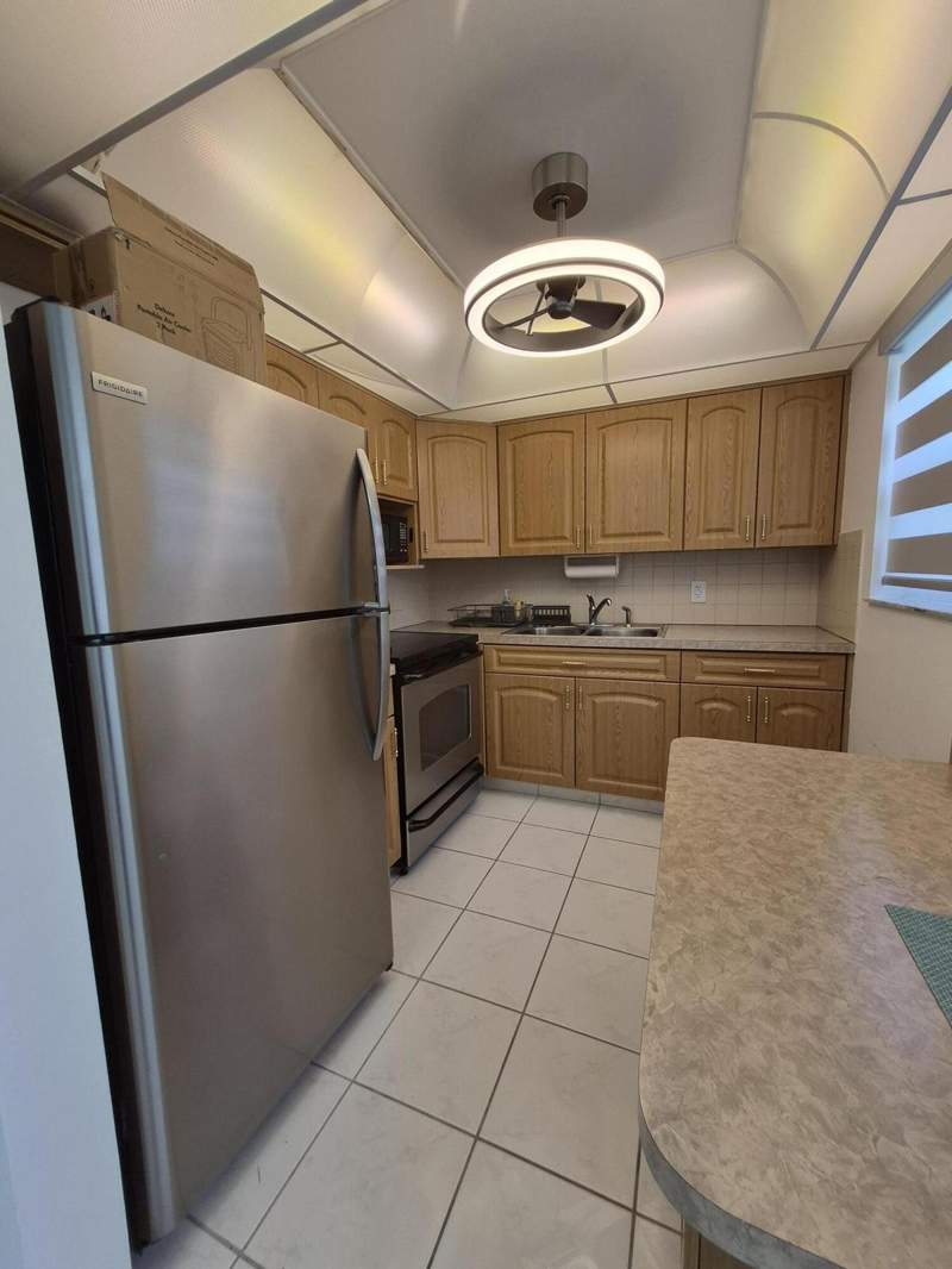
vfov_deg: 106.2
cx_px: 476
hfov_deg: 89.9
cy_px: 634
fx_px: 477
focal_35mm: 13
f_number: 2.2
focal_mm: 1.74
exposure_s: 1/120
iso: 80
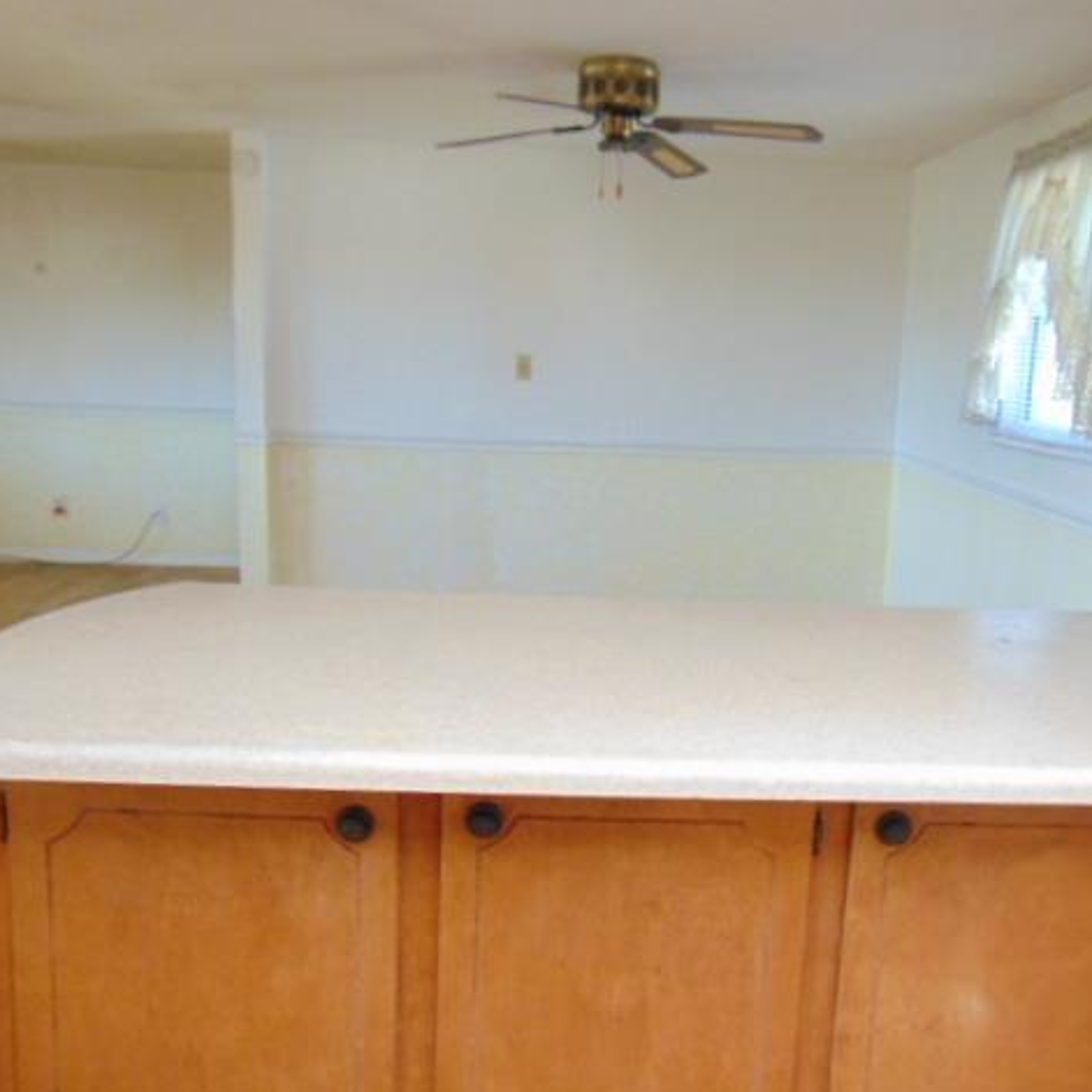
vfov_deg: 54.0
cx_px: 624
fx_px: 1071
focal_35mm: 30
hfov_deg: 53.8
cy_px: 547
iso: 400
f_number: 3
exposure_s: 1/40
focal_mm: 4.5
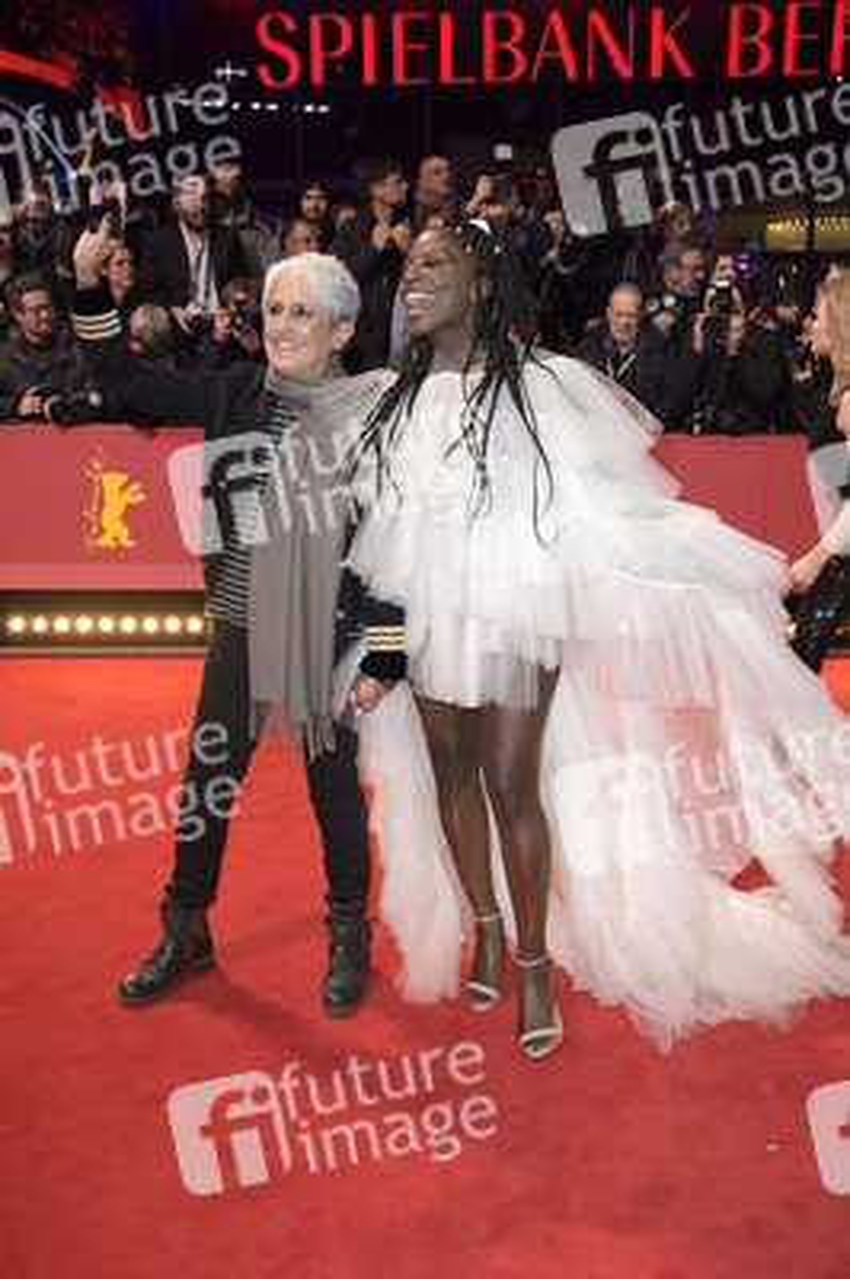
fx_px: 1242
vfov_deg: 54.5
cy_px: 640
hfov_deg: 37.8
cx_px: 425
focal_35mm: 35
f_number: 5.6
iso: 1000
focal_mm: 35
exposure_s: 1/160
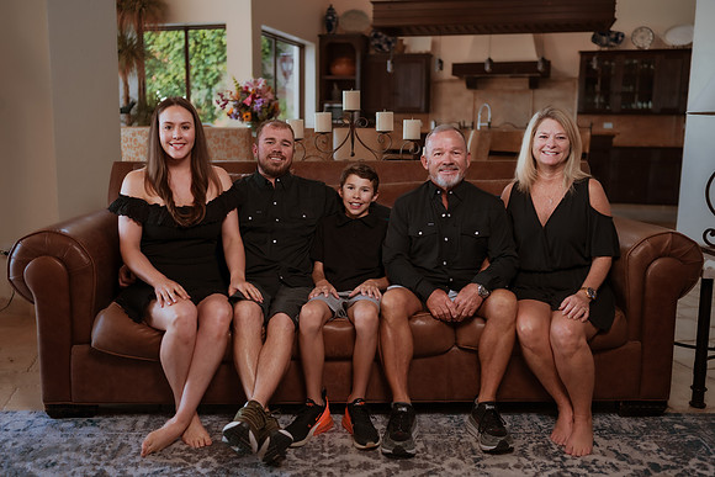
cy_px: 239
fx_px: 718
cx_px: 346
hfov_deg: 52.9
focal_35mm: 36
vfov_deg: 36.7
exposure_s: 1/100
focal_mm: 35
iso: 160
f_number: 1.8
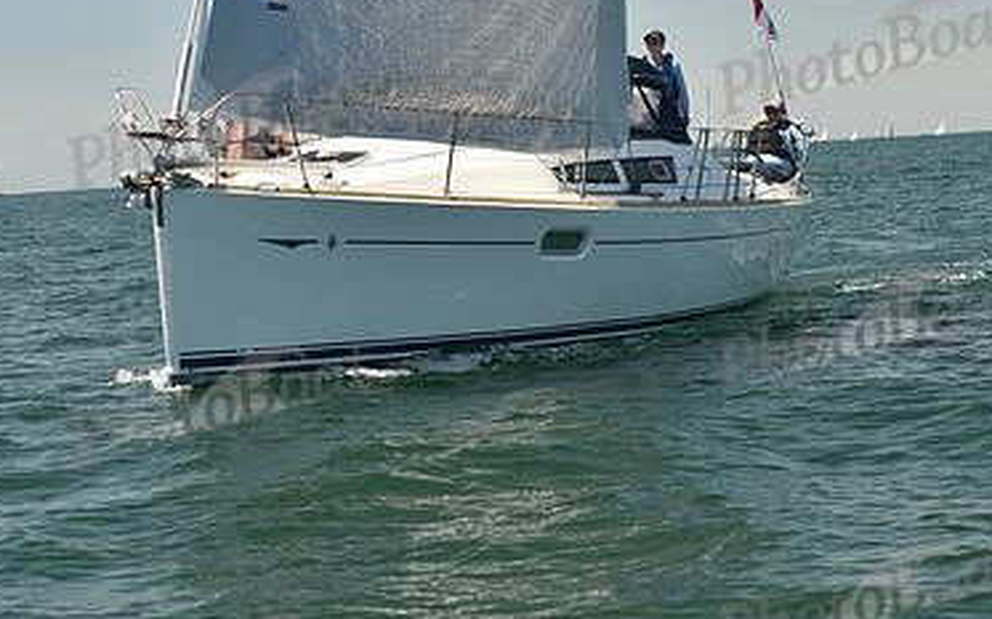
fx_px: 3000
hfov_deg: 18.8
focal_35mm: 111
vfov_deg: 11.8
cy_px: 222
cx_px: 582
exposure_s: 1/800
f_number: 4.5
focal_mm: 70
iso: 250
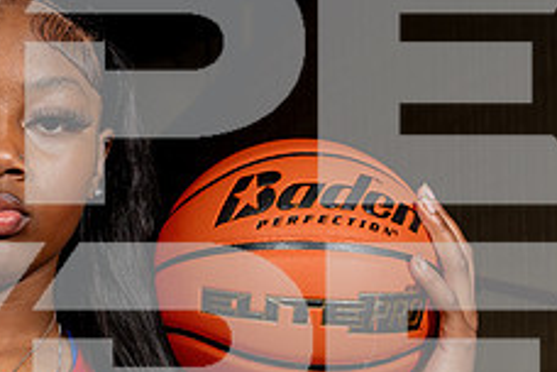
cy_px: 373
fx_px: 944
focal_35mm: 61
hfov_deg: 30.3
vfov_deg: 21.5
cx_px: -15
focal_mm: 24
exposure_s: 1/125
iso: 250
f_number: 7.1
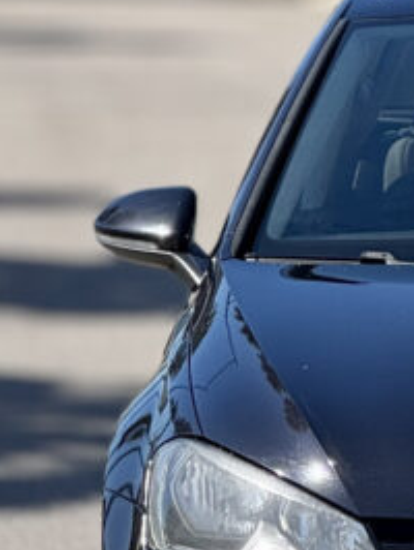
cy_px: 372
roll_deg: -1.1
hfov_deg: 5.0
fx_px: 4713
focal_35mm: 296
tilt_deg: -5.4
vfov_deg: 6.7
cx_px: 708
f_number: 2.8
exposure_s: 1/809
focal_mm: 9
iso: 25
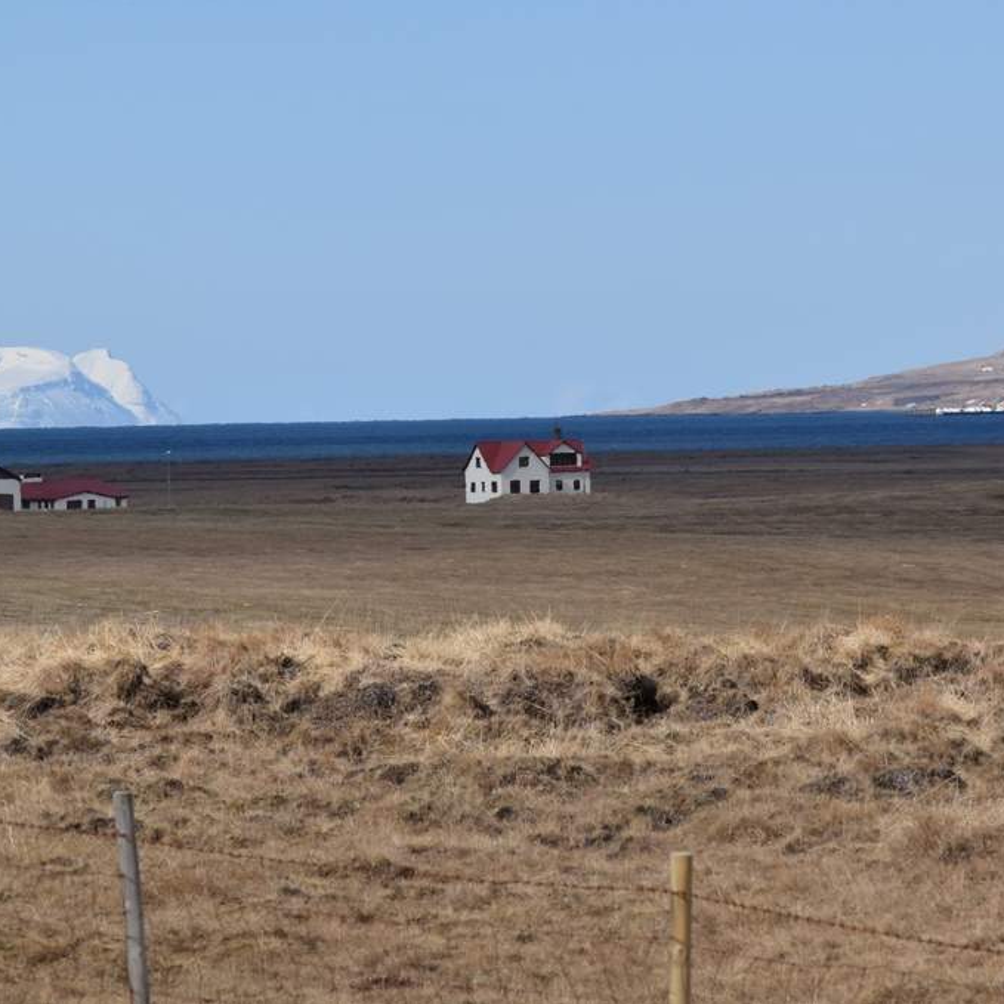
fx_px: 8204
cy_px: 501
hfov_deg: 7.0
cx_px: 466
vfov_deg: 7.0
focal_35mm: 250
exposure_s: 1/1600
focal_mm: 130
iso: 640
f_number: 10
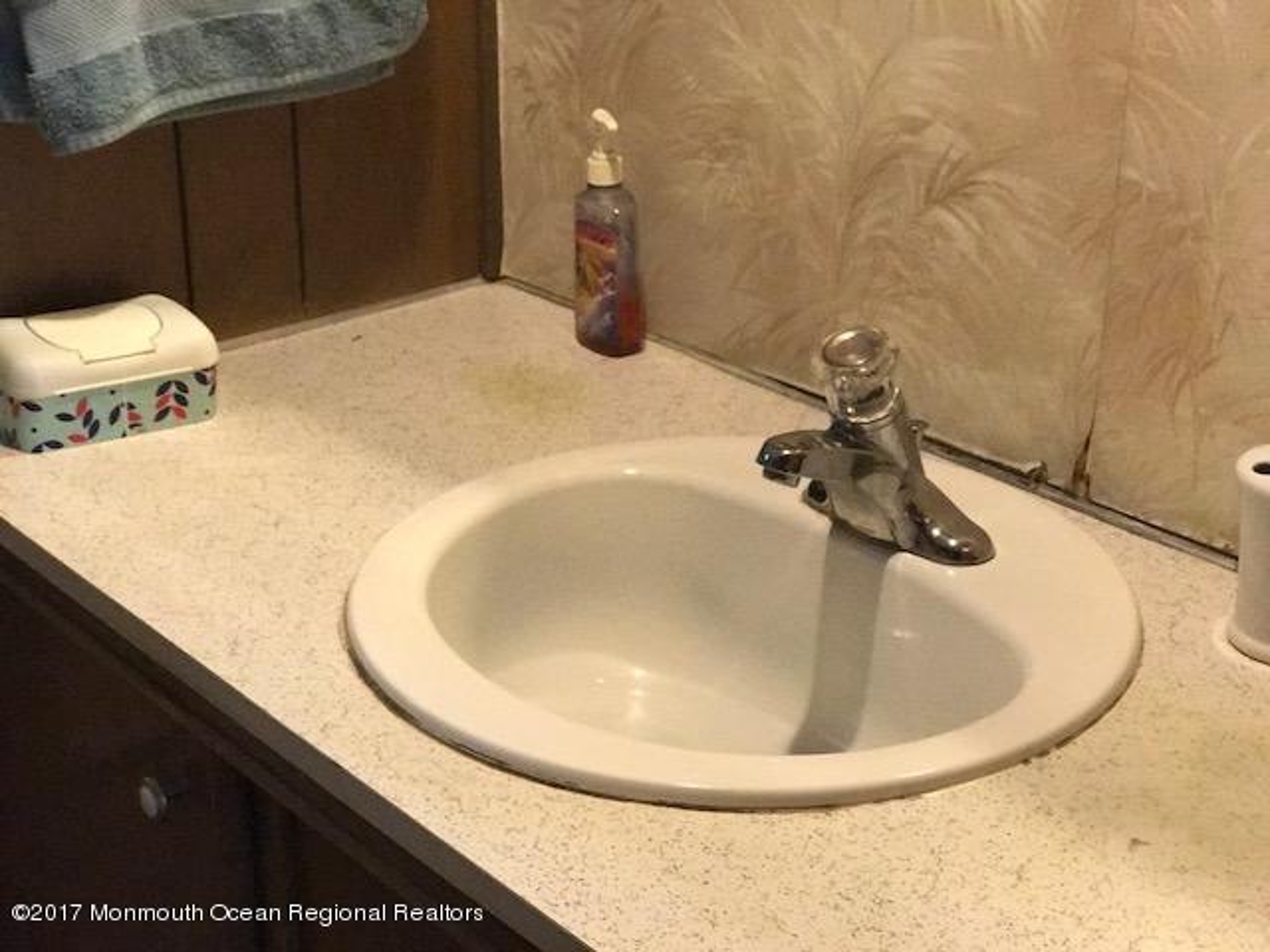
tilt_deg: -22.9
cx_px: 635
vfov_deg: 25.7
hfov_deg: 33.8
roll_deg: -0.4
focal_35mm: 57
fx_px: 2091
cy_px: 476
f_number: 2.8
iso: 500
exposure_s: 1/60
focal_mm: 6.6
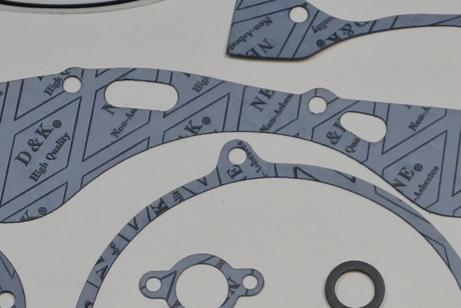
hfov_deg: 21.2
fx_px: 1230
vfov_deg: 14.2
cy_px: 217
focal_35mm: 96
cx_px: 278
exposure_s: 1/160
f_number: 4
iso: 400
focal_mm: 13.1
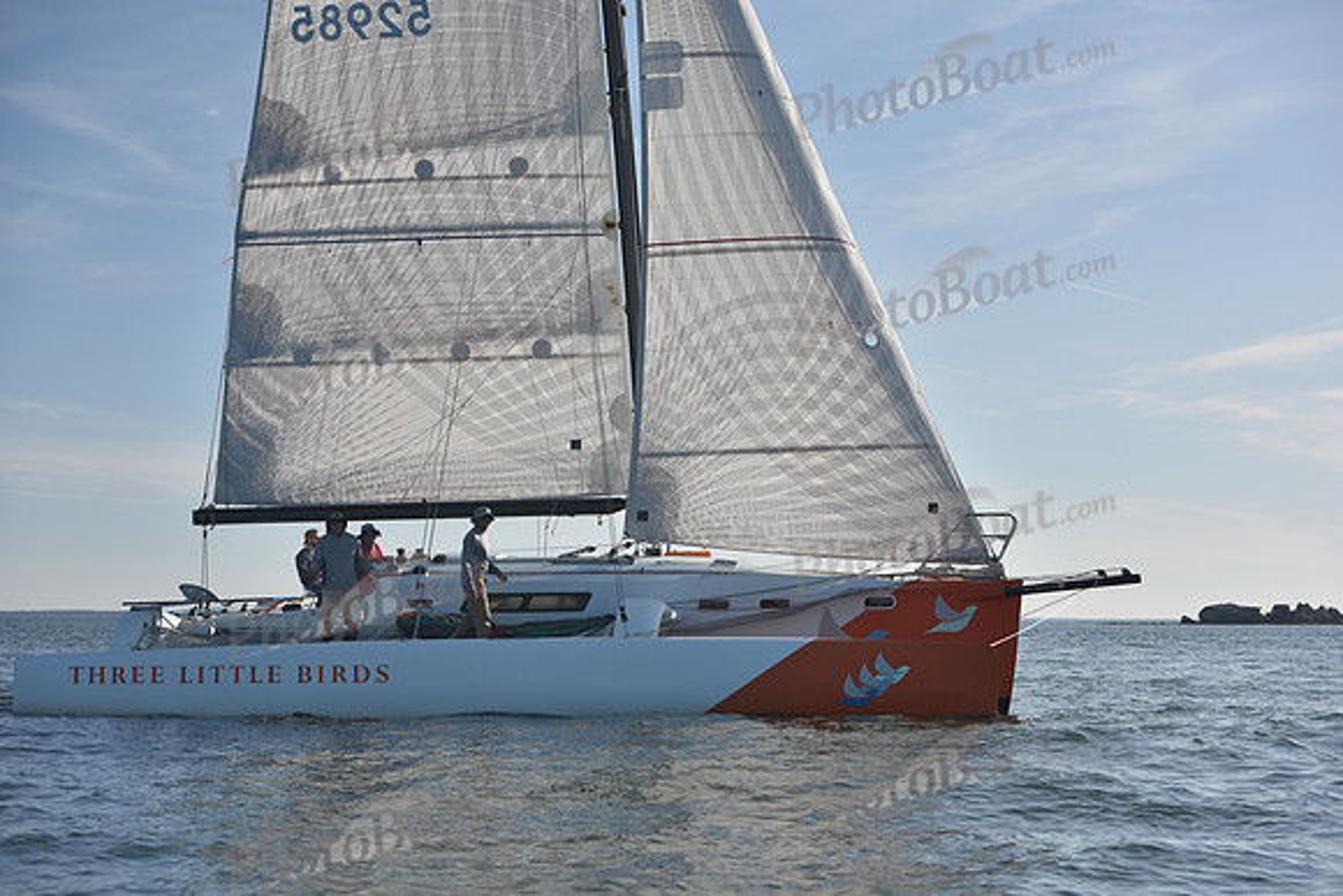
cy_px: 448
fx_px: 2612
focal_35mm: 70
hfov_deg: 28.8
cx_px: 672
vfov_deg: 19.5
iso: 250
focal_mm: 70
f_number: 5.6
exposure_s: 1/1000
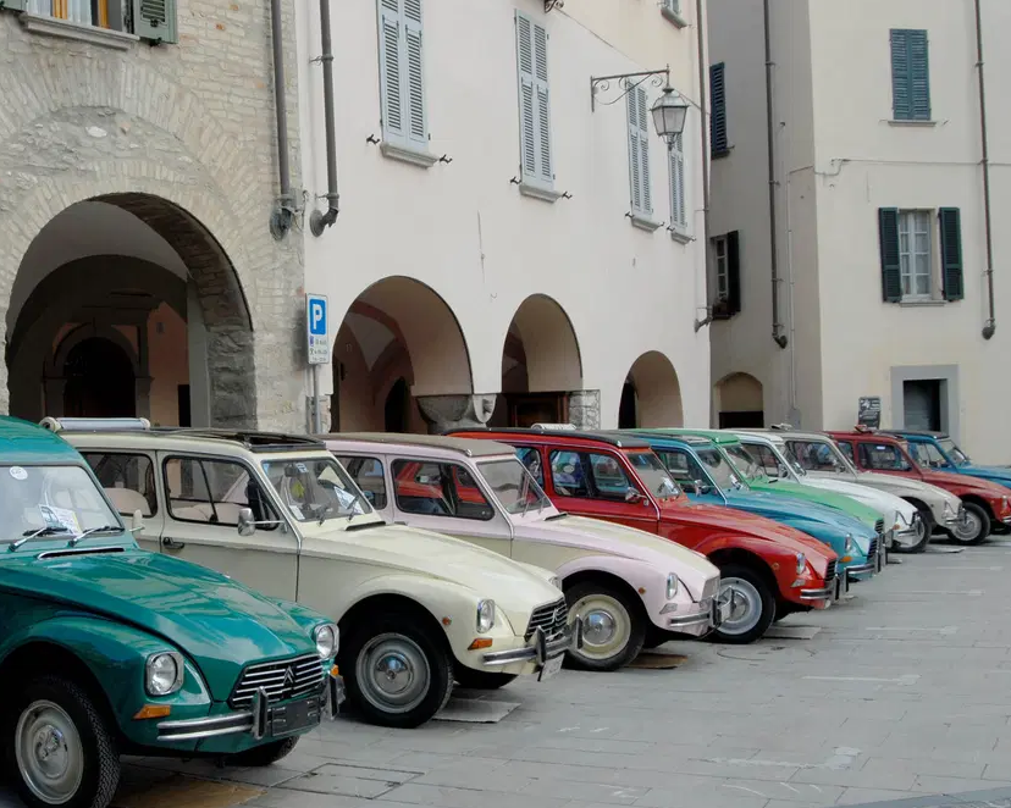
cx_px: 325
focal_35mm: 49
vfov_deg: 30.8
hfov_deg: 37.6
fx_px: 1466
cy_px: 451
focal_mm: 24
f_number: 7.1
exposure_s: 1/180
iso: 100
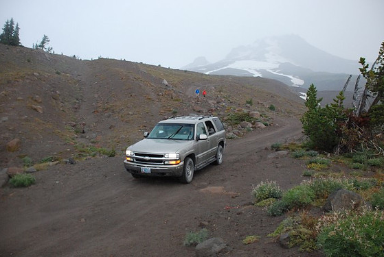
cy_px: 133
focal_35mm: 28
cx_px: 187
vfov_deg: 46.6
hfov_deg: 65.4
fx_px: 299
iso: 1600
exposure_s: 1/400
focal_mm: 18
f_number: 3.5
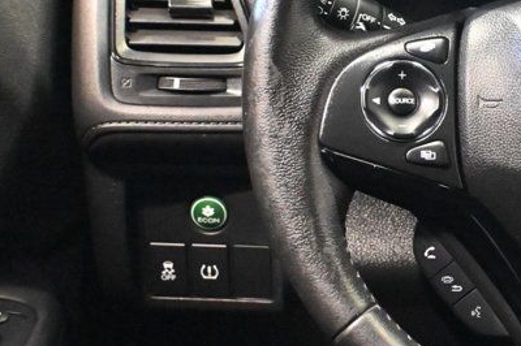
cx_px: 623
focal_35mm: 106
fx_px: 1528
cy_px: 100
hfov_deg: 18.4
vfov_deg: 12.9
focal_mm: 27.5
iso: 12800
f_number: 4.5
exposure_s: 1/25
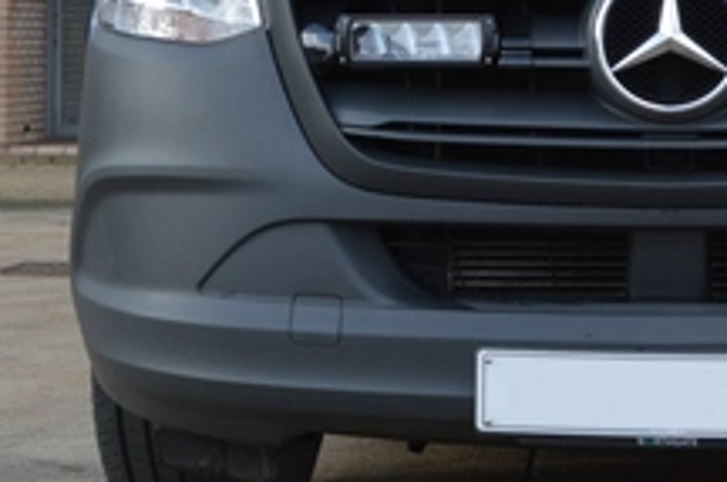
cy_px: 13
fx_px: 1975
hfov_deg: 20.5
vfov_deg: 13.7
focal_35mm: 98
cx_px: 643
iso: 100
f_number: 5.6
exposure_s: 1/125
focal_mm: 22
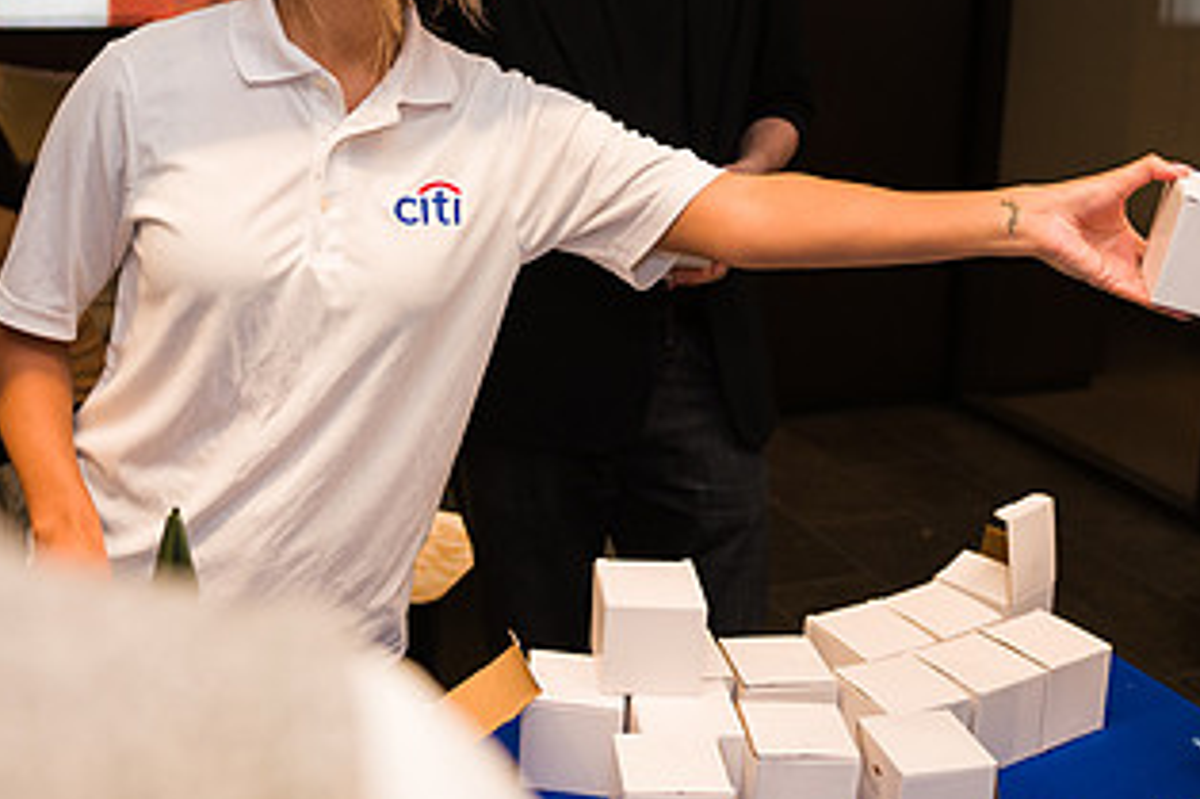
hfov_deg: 40.8
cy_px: 96
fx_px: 1599
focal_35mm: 48
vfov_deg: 27.2
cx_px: 451
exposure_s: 1/200
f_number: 3.2
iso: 400
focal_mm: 26
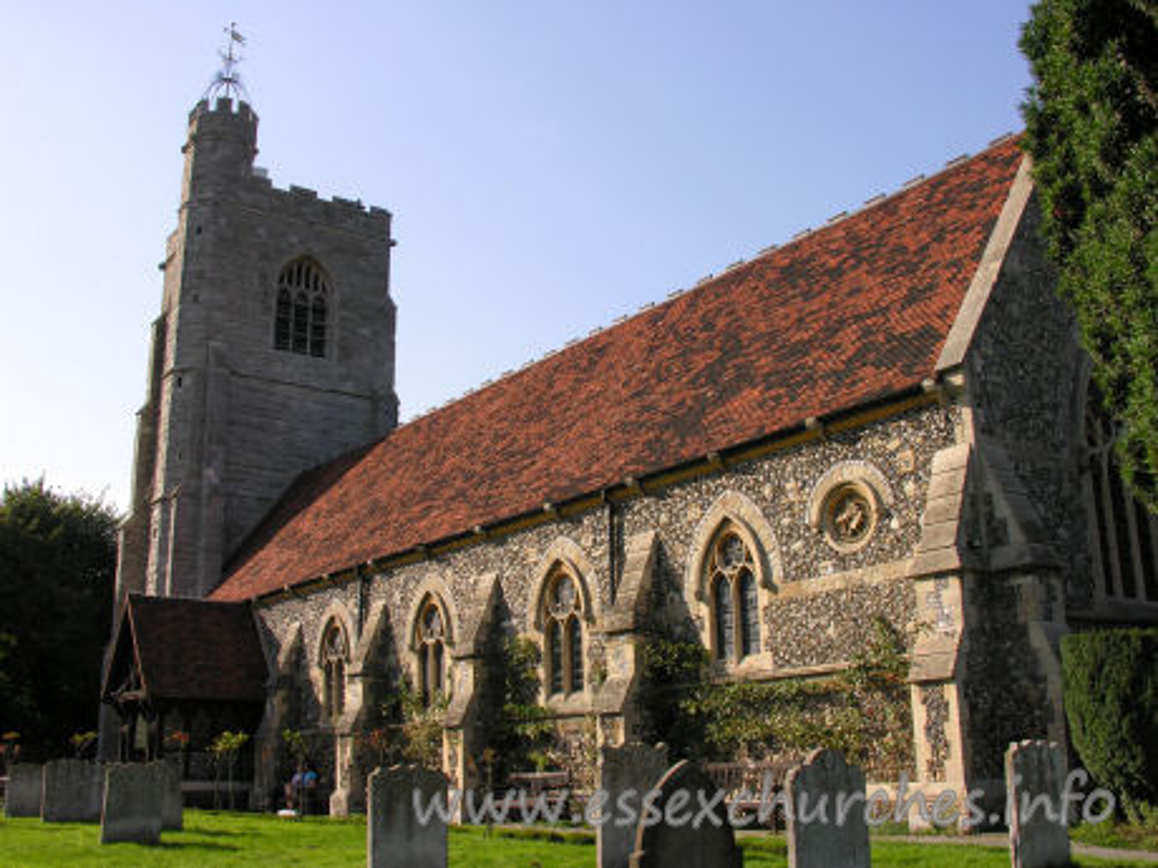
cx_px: 579
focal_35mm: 35
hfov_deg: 52.6
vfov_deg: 40.7
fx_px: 1171
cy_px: 434
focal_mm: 8.9
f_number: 5.6
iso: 50
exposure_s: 1/162
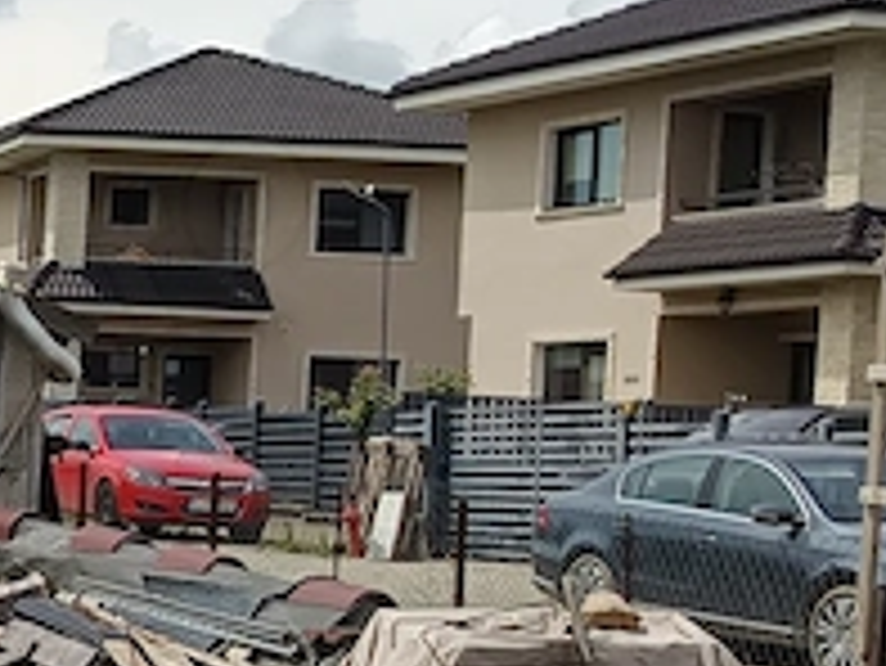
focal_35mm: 122
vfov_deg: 12.1
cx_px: -702
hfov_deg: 14.3
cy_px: 572
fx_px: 3125
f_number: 1.7
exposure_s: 1/684
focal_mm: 5.31
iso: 51
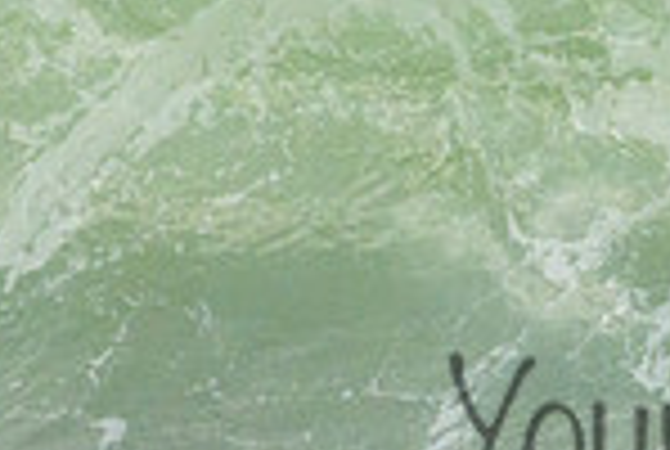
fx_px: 57959
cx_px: 913
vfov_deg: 0.4
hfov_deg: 0.7
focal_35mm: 3108
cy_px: 385
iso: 3200
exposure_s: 1/3200
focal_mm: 800
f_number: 11
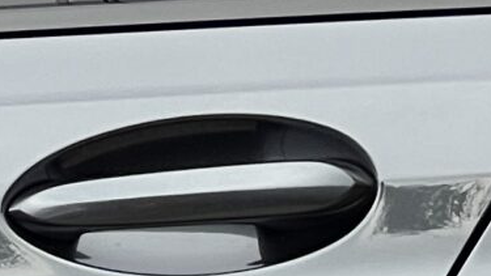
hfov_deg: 3.8
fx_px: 7448
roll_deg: -1.8
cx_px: 790
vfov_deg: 2.1
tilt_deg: -5.8
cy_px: 373
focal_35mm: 572
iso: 32
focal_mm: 9
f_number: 2.8
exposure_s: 1/213
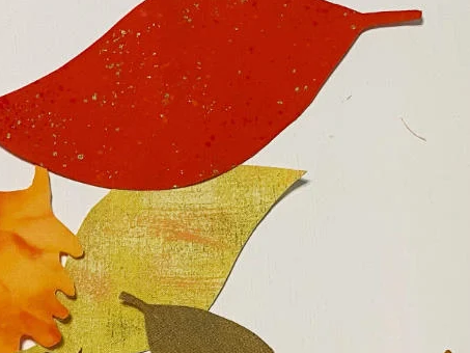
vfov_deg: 16.3
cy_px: 447
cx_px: -198
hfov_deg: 20.1
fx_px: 1168
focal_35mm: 86
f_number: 1.8
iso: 100
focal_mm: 4.2
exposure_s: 1/50
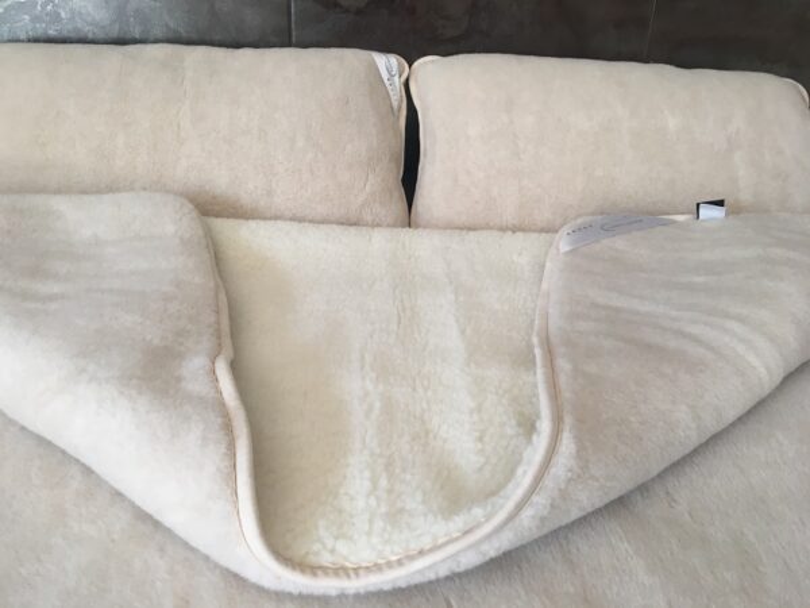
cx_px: 405
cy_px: 304
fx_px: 679
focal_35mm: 29
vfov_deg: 48.2
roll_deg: -2.5
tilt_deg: -26.3
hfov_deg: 61.7
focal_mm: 4.15
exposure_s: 1/33
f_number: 2.2
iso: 64
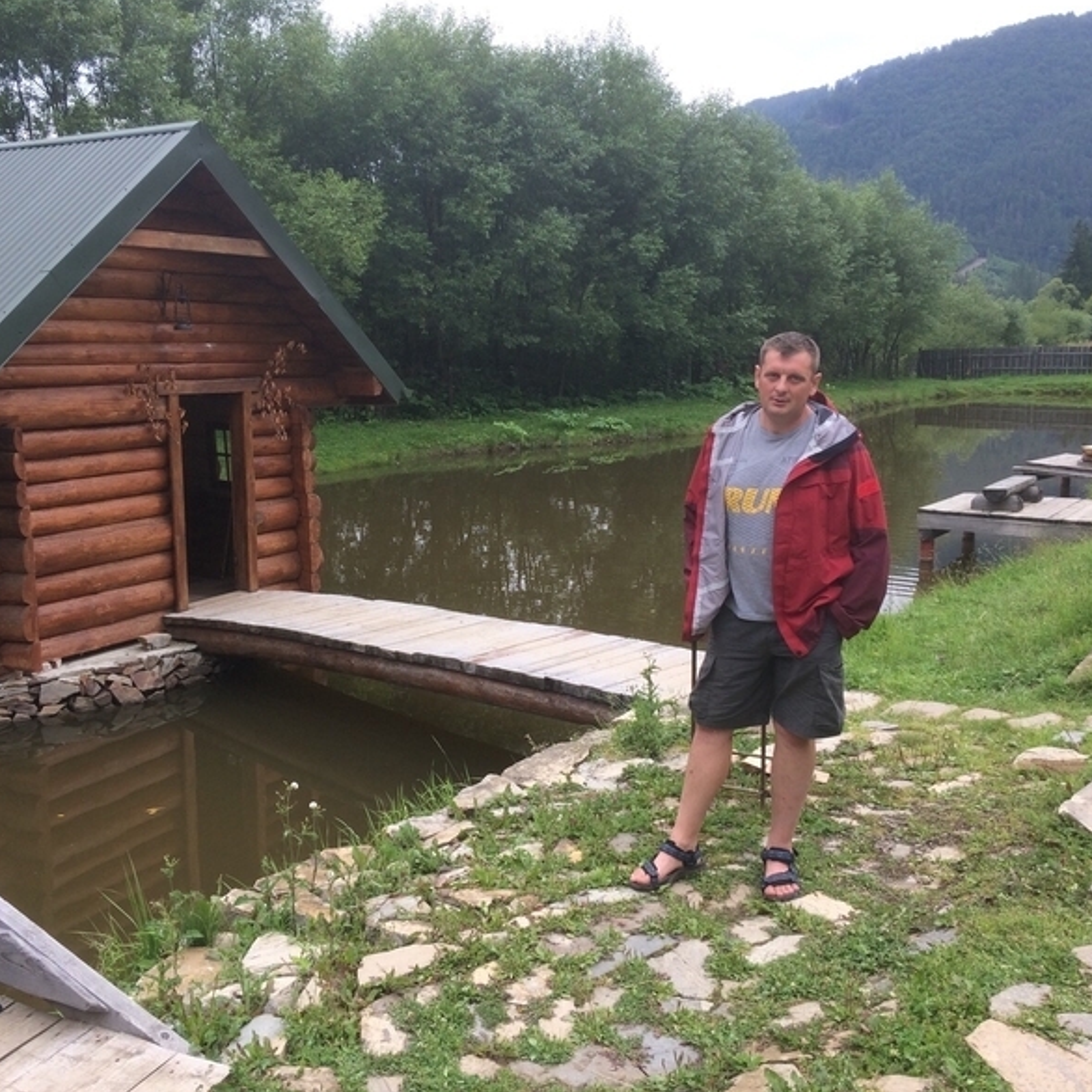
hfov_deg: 47.1
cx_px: 468
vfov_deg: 47.2
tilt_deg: -9.8
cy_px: 535
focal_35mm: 35
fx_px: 1249
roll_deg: +0.9
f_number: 2.2
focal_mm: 4.15
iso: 32
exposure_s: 1/270
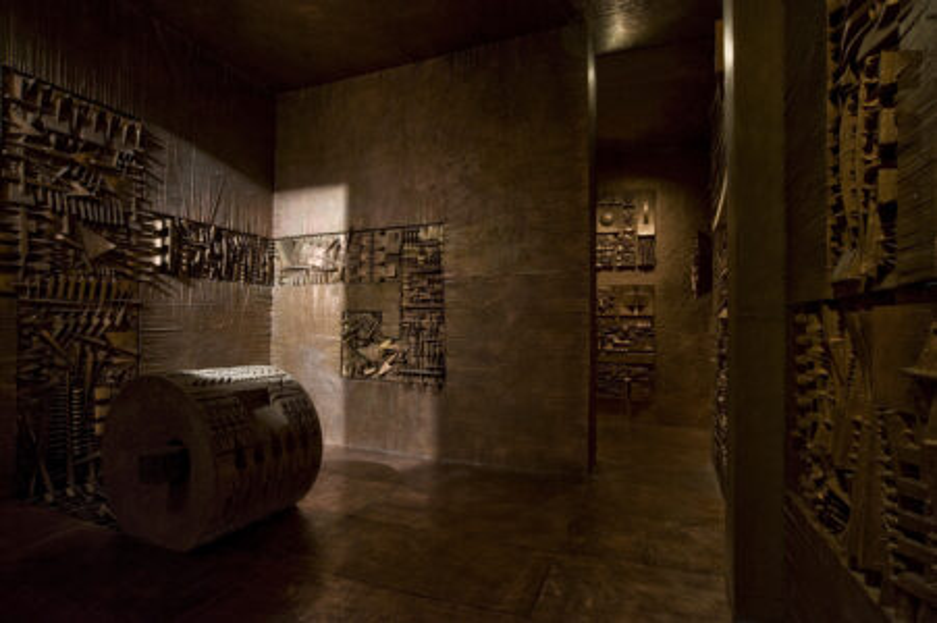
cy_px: 312
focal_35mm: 18
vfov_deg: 67.3
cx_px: 468
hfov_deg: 90.0
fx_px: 468
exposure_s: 4
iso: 800
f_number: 14
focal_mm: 18
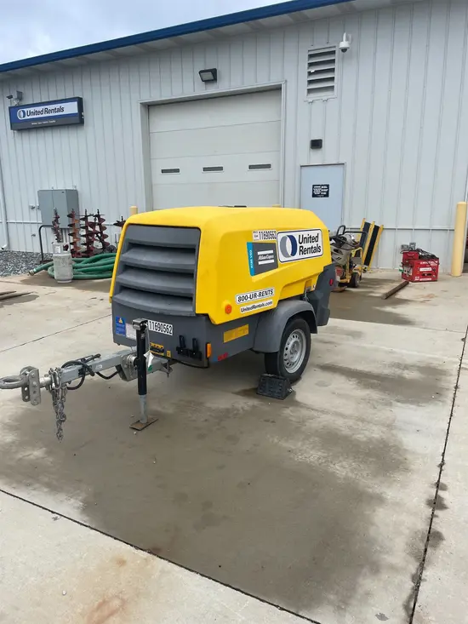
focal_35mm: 26
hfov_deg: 53.1
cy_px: 312
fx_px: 469
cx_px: 234
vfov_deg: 67.3
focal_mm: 4.2
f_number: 1.6
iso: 32
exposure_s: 1/1024
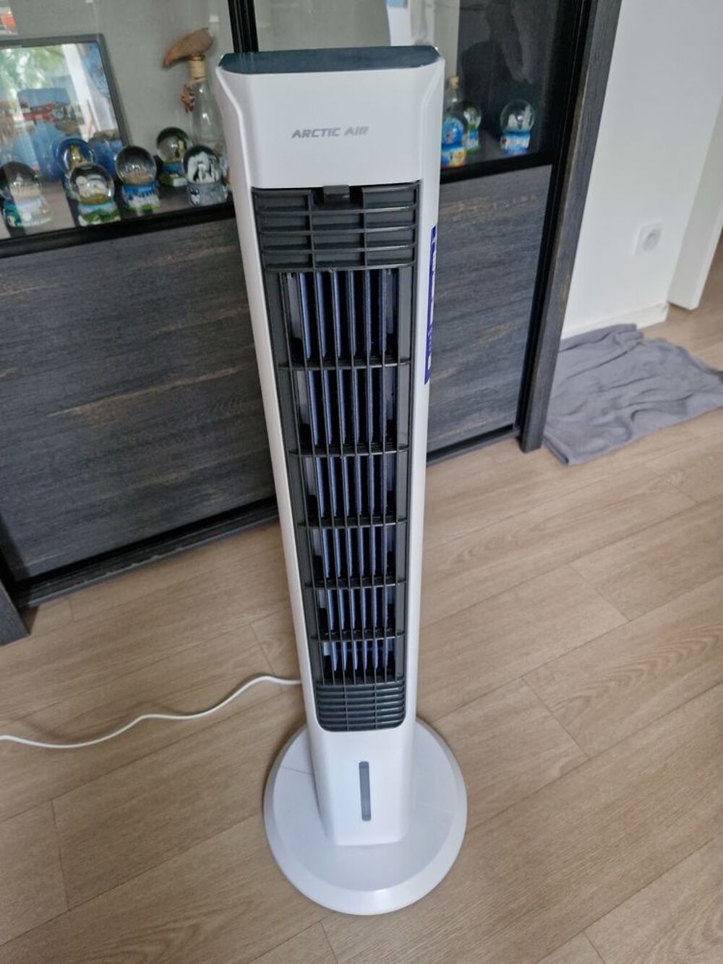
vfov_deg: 73.9
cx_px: 362
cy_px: 482
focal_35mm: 23
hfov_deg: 58.9
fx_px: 640
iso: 1000
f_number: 1.8
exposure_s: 1/100
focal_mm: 5.4
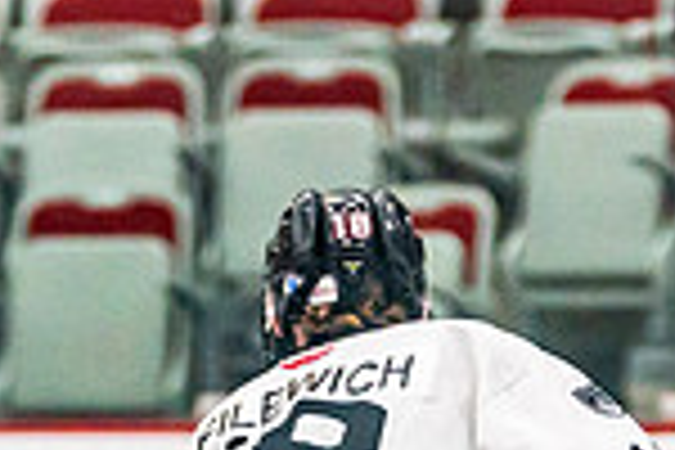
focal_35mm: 694
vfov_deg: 2.0
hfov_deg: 3.0
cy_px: 857
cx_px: 464
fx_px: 13011
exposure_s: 1/1250
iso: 3200
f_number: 2.8
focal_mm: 144
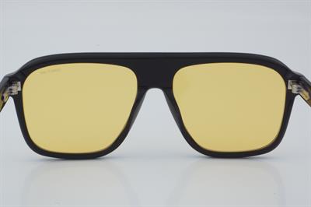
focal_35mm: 75
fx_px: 647
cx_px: 156
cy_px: 104
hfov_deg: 27.0
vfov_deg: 18.2
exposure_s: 1/3
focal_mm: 50
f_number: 32
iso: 100
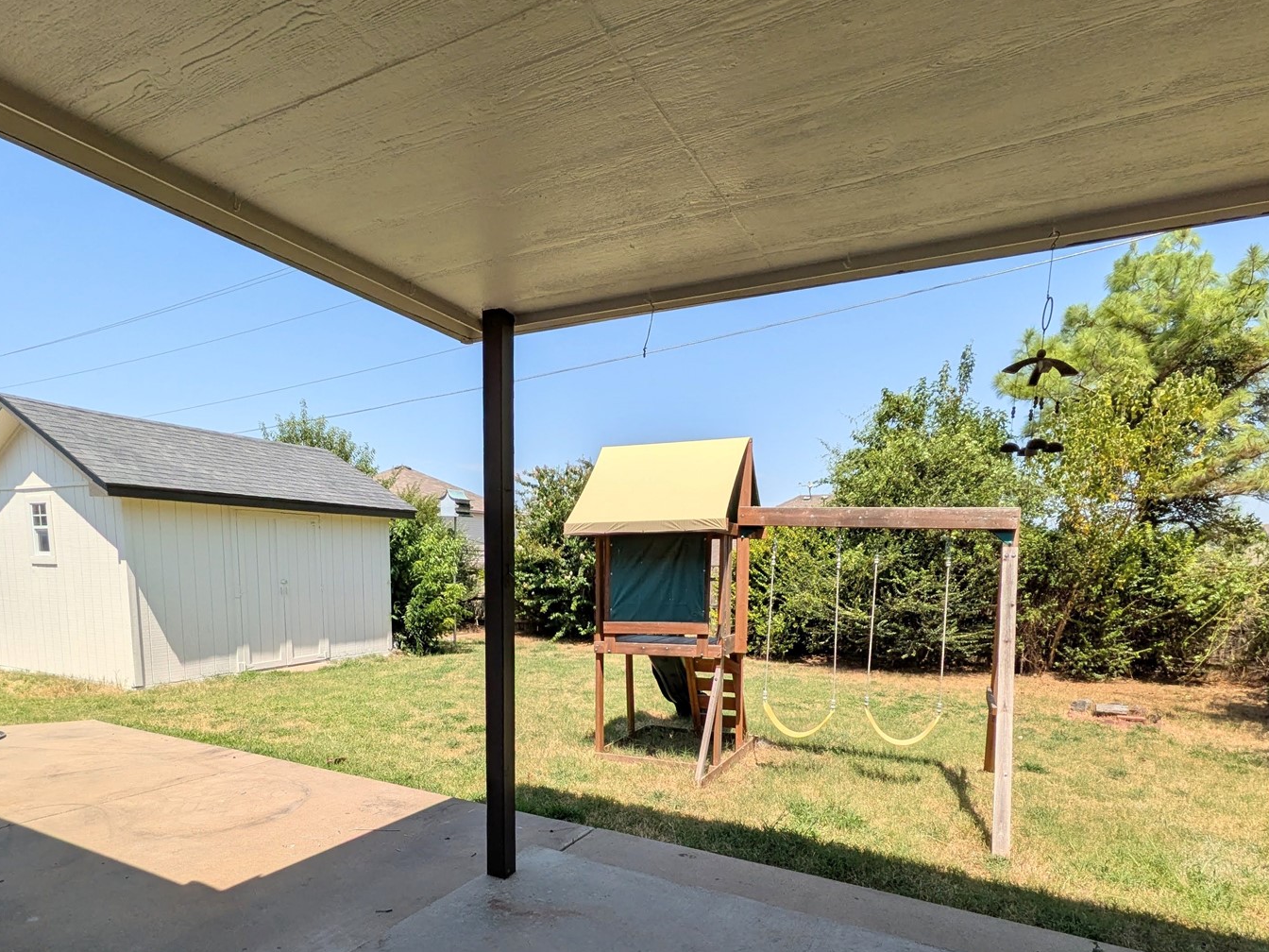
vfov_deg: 64.0
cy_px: 645
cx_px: 598
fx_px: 733
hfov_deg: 81.7
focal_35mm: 20
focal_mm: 1.85
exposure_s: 1/2833
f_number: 2.2
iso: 55
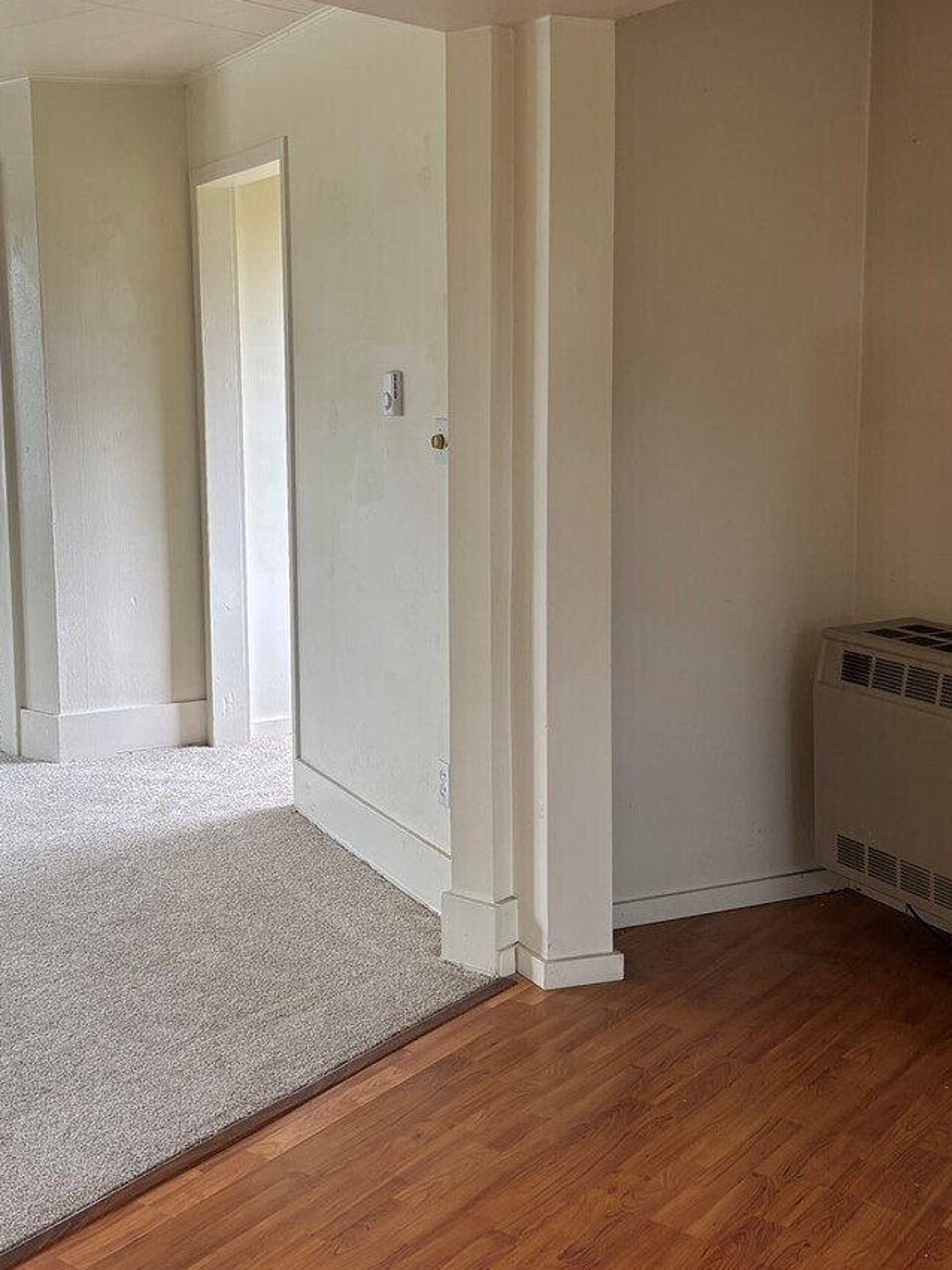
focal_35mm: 44
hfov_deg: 32.7
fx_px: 1614
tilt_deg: -7.1
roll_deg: +0.4
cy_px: 540
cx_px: 360
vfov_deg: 42.8
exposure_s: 1/121
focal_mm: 5.96
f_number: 1.6
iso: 100
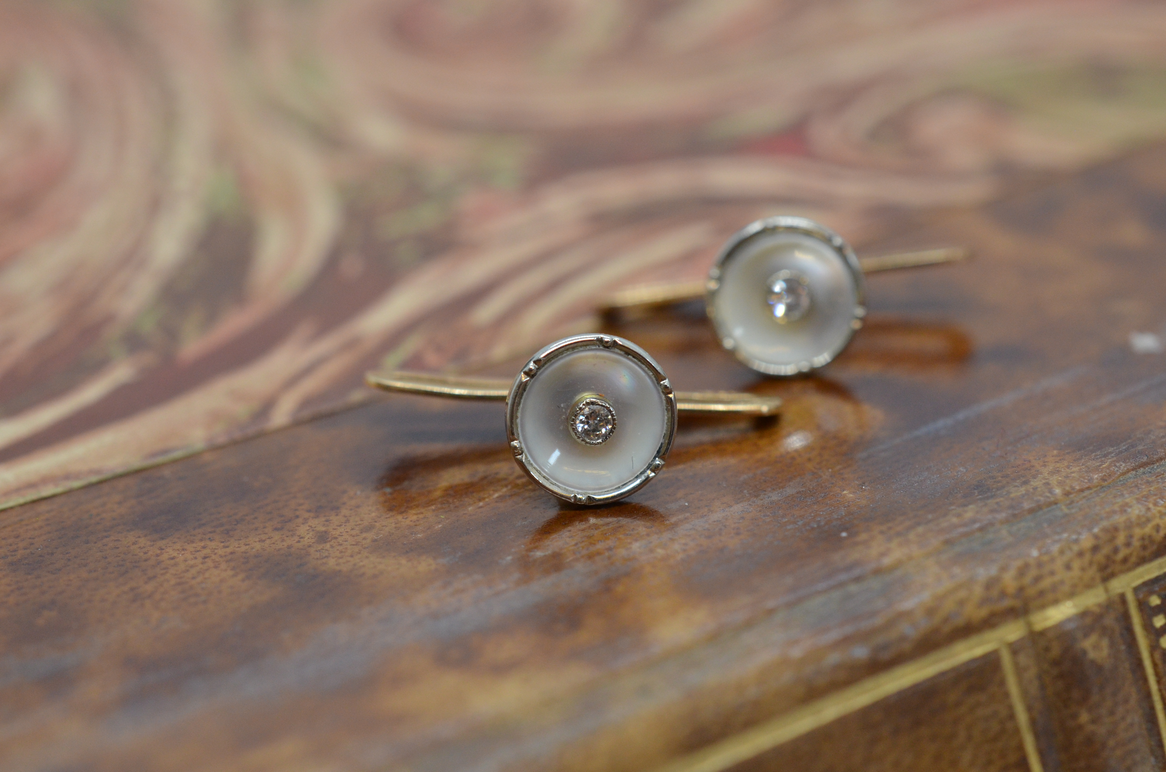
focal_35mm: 60
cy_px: 386
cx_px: 583
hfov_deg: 33.5
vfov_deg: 22.5
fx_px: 1939
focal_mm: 40
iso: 1000
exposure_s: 1/200
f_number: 9
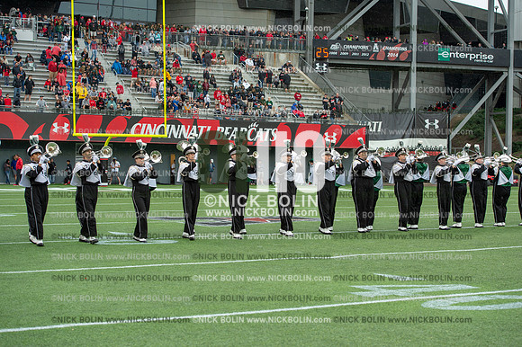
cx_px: 261
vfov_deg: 19.4
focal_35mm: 70
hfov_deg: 28.9
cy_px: 174
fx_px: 1014
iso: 400
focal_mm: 70
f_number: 4
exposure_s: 1/500
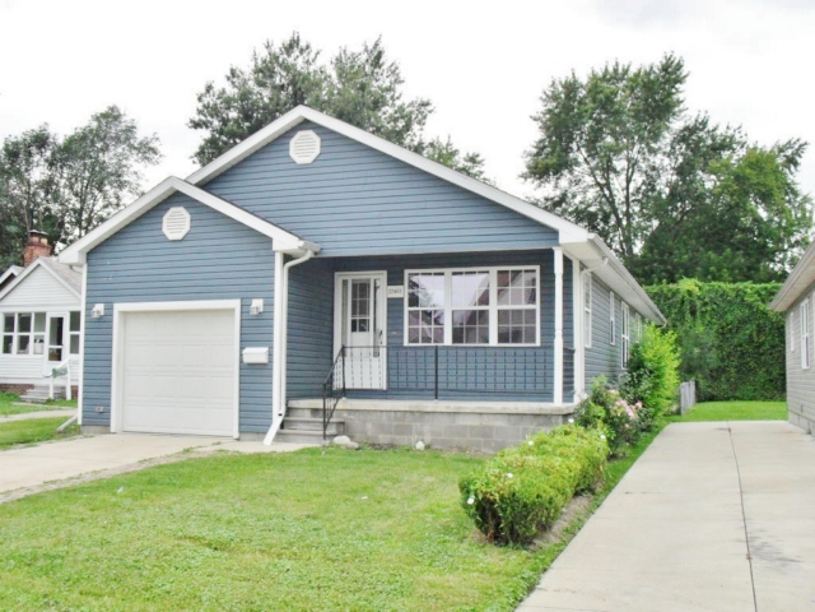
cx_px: 408
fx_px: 824
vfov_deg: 40.7
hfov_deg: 52.6
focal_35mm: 35
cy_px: 306
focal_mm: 6.3
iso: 100
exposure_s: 1/125
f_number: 8.4
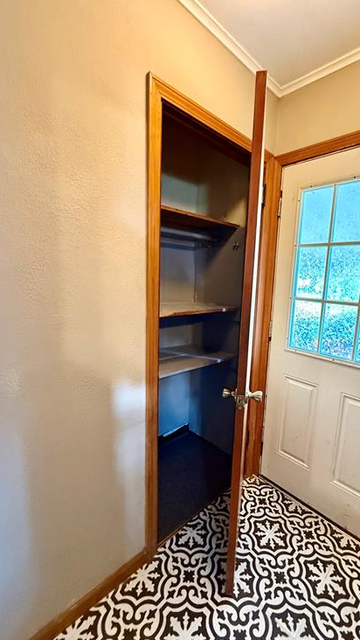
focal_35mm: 16
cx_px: 212
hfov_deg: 66.6
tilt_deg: -9.8
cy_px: 321
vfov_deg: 99.4
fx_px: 271
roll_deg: -3.1
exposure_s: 1/60
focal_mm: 2.22
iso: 800
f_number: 2.2
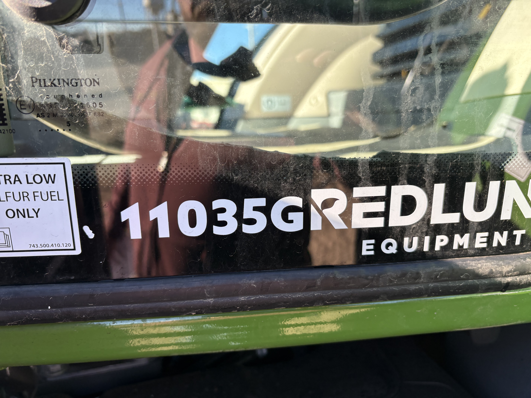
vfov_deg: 53.1
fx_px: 399
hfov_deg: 67.3
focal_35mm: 26
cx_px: 266
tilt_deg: -9.3
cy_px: 199
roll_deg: +2.2
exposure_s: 1/409
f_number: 1.6
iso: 64
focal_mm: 5.96
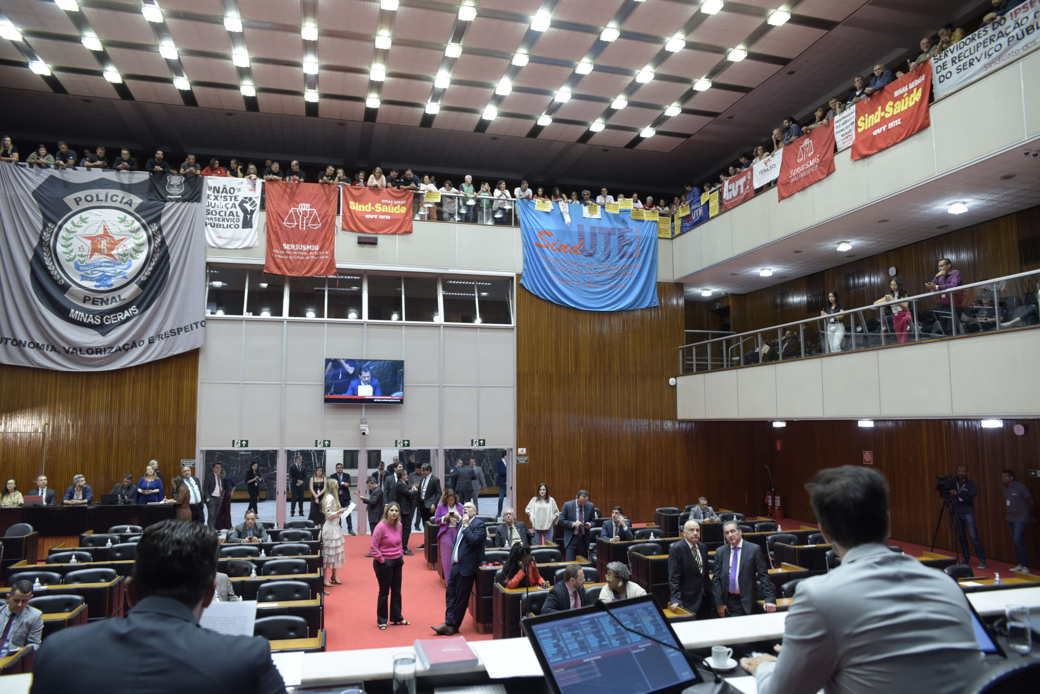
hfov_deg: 73.7
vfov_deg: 53.2
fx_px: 694
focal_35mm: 24
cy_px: 347
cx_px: 520
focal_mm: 24
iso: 1600
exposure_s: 1/160
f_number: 4
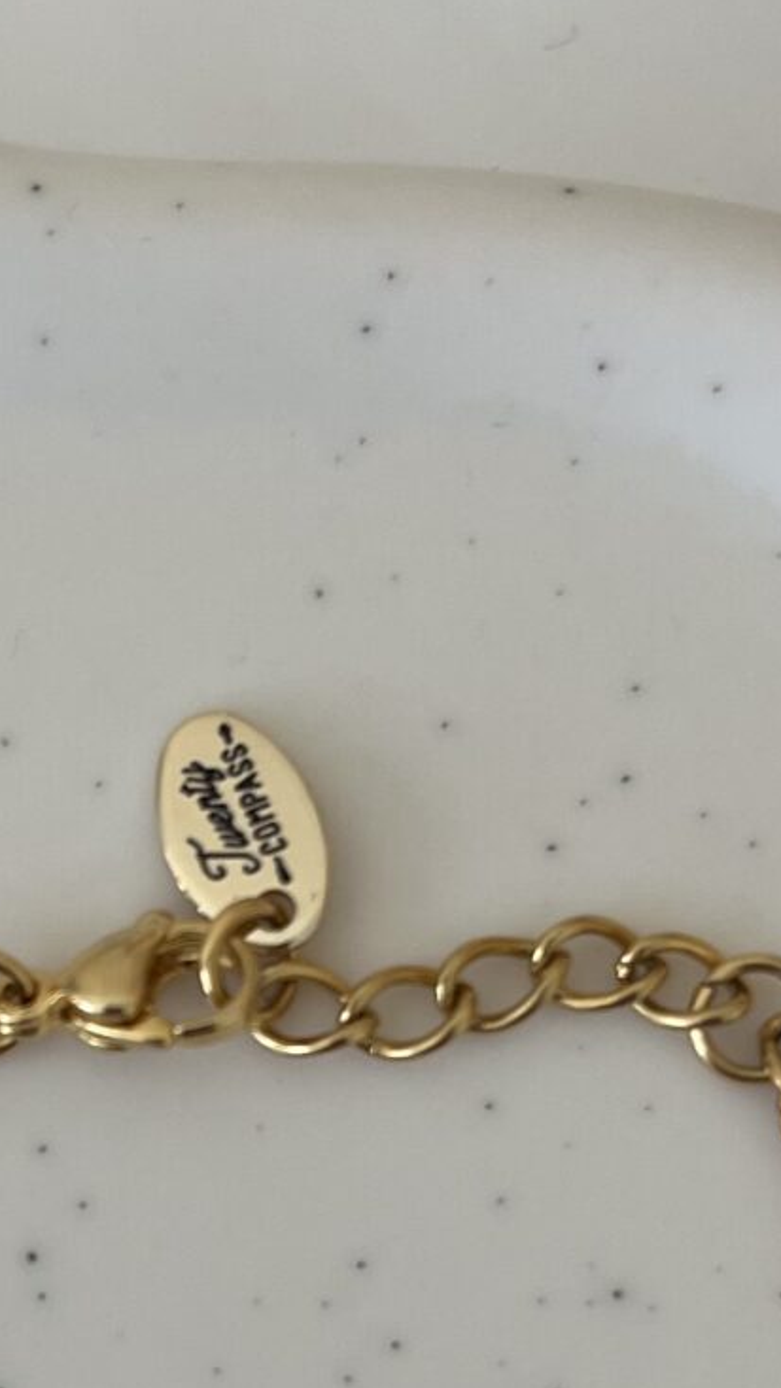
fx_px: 2908
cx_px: 91
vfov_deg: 25.9
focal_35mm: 79
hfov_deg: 15.1
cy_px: 1261
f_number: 1.6
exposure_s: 1/60
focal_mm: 5.1
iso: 64
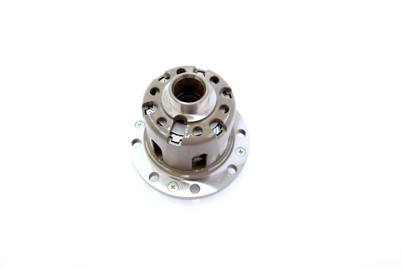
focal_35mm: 30
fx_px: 335
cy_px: 134
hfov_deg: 61.9
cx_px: 201
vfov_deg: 43.7
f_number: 5
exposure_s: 1/100
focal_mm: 20
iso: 400
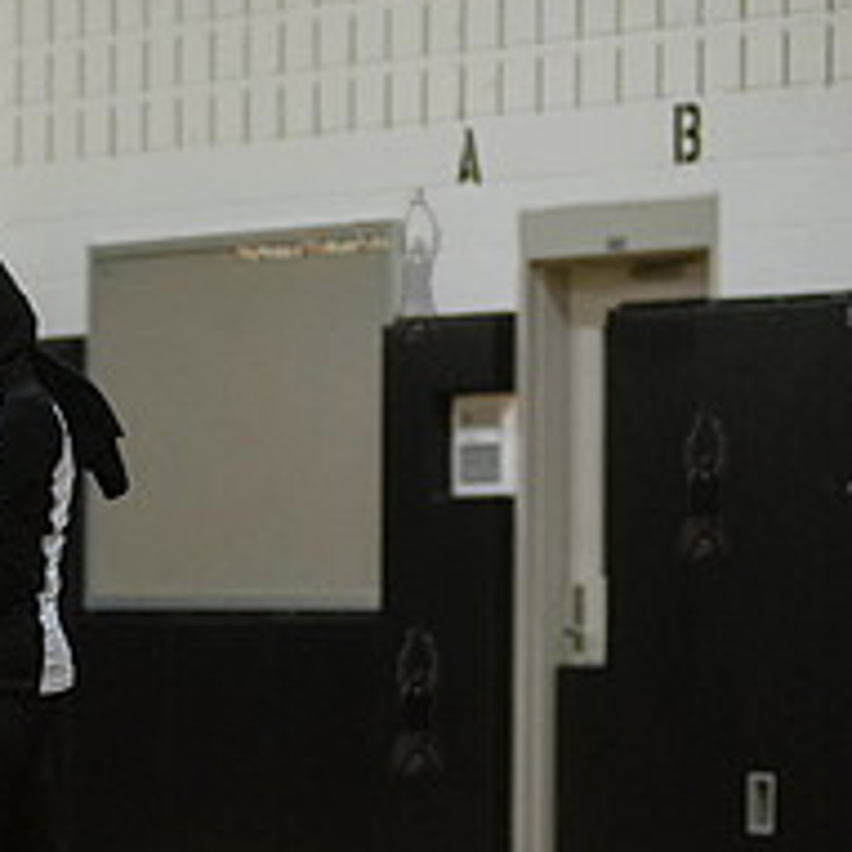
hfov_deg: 7.3
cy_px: 480
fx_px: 6600
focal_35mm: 237
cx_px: -161
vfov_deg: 7.4
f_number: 3.2
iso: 5000
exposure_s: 1/400
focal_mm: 92
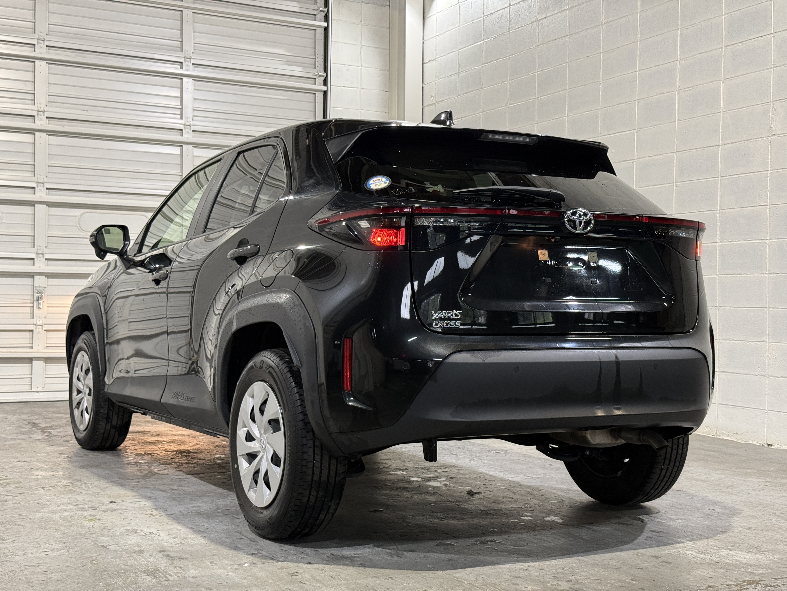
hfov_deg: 39.7
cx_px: 394
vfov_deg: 30.3
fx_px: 1091
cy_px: 296
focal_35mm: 48
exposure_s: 1/60
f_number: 1.78
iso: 160
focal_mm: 6.76
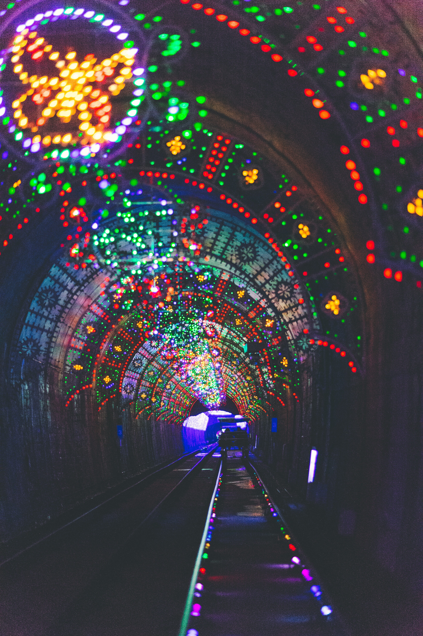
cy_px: 318
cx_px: 212
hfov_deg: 16.1
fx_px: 1500
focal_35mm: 85
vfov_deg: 23.9
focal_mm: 85
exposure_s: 1/1000
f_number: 1.8
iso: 12800
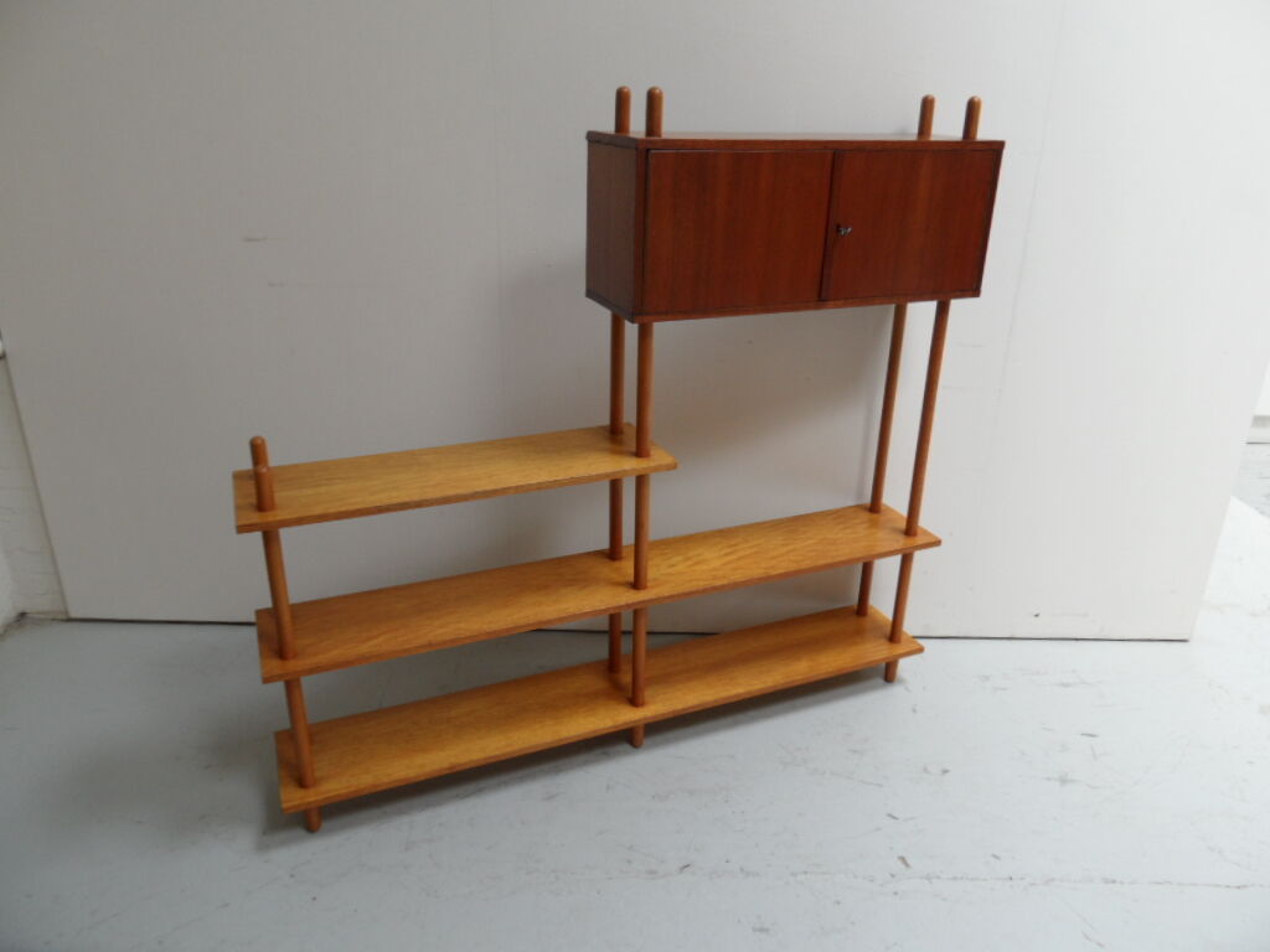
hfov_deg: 71.6
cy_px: 476
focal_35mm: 24
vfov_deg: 56.8
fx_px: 881
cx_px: 635
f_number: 3.2
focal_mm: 3.9
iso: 100
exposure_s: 1/45
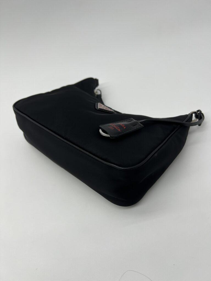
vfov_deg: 67.3
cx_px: 106
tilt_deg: -45.8
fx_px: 211
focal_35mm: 26
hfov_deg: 53.1
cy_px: 140
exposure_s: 1/250
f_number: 1.5
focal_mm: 5.7
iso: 40
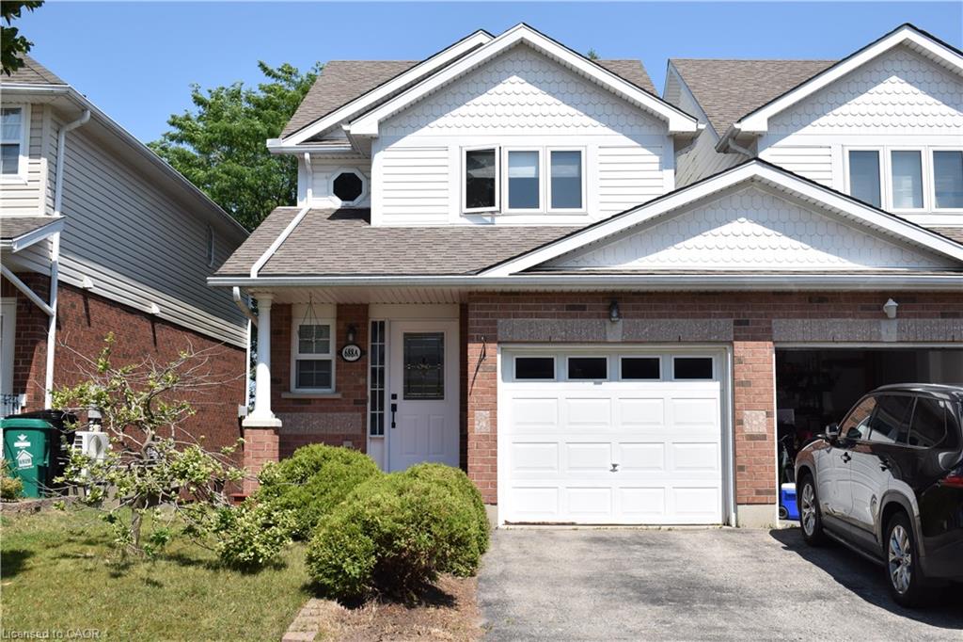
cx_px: 482
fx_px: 1123
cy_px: 321
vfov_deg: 31.9
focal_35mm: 42
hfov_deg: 46.4
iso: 400
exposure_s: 1/1000
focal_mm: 28
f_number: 8
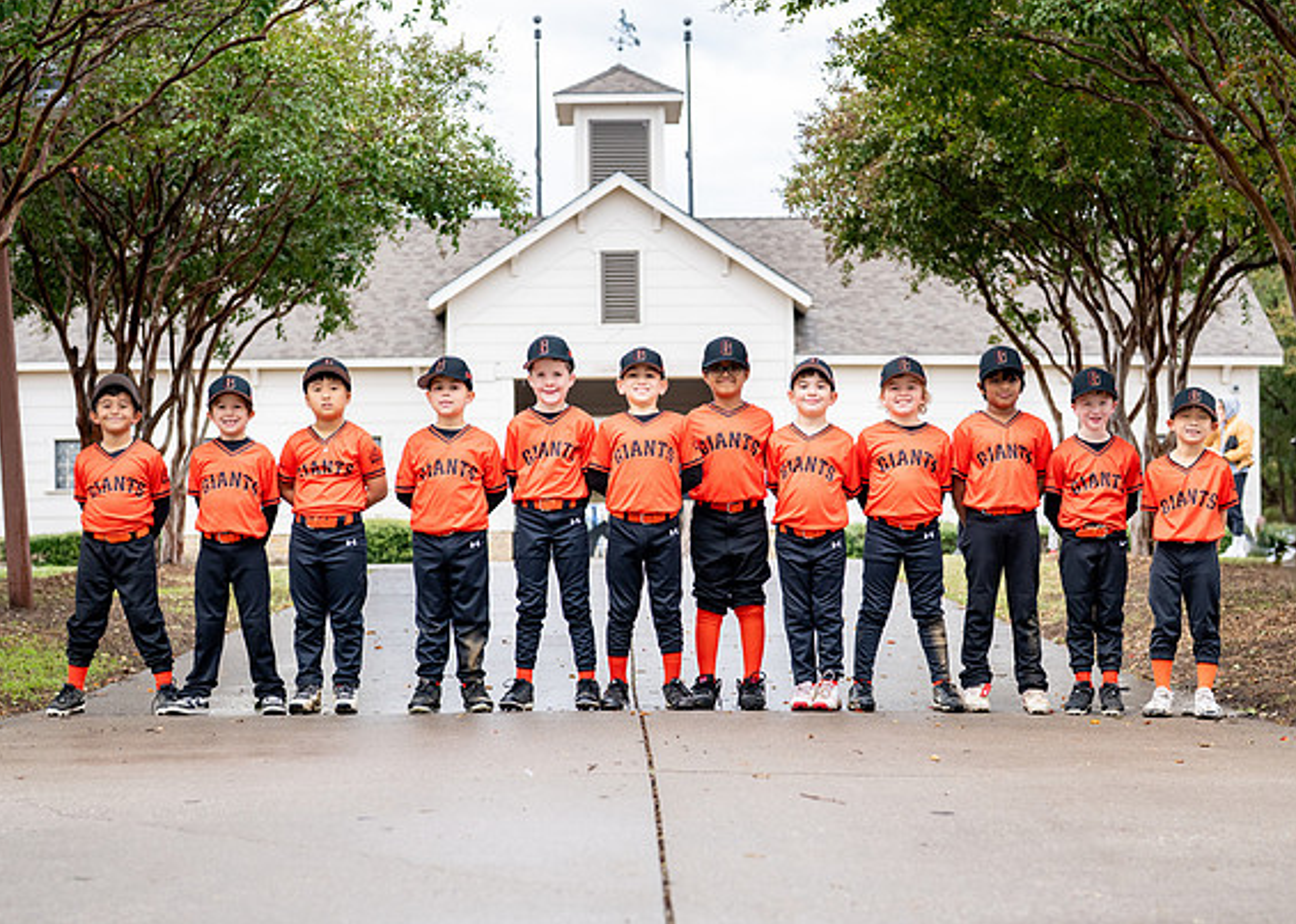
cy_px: 518
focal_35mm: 70
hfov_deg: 28.2
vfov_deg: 20.3
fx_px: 2575
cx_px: 650
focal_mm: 50
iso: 320
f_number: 2.8
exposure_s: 1/1000
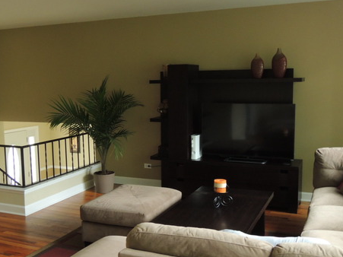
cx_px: 139
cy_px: 138
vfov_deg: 32.8
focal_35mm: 44
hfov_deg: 42.8
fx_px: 436
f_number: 3
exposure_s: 1/25
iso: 400
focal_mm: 5.5
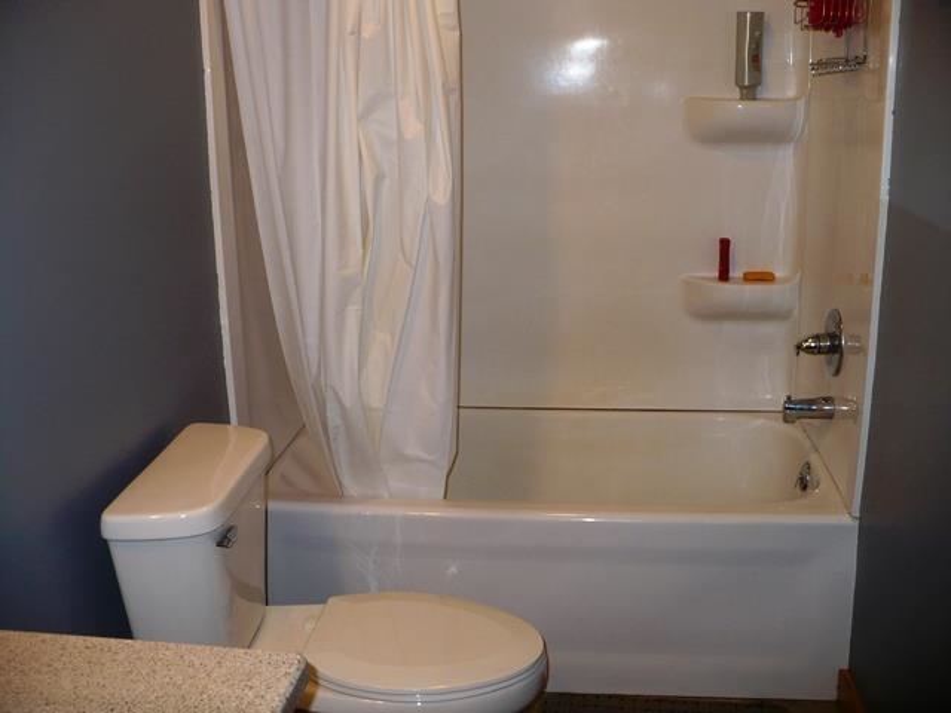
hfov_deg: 50.1
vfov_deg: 38.7
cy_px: 356
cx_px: 476
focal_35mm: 37
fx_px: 1016
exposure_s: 1/30
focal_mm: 6.1
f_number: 2.8
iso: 100
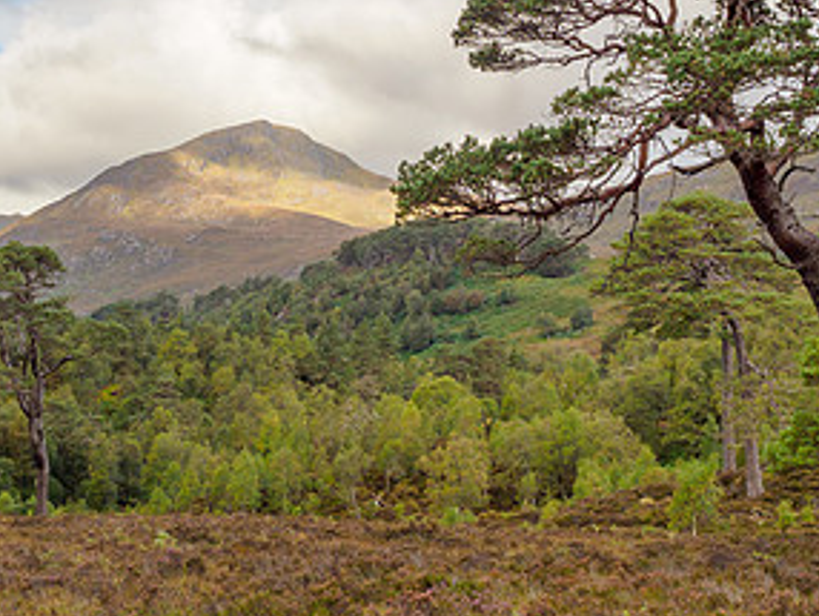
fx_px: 1823
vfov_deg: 19.0
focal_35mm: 77
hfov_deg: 25.2
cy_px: 133
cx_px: 278
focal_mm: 19
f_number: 7.1
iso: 200
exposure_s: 1/50
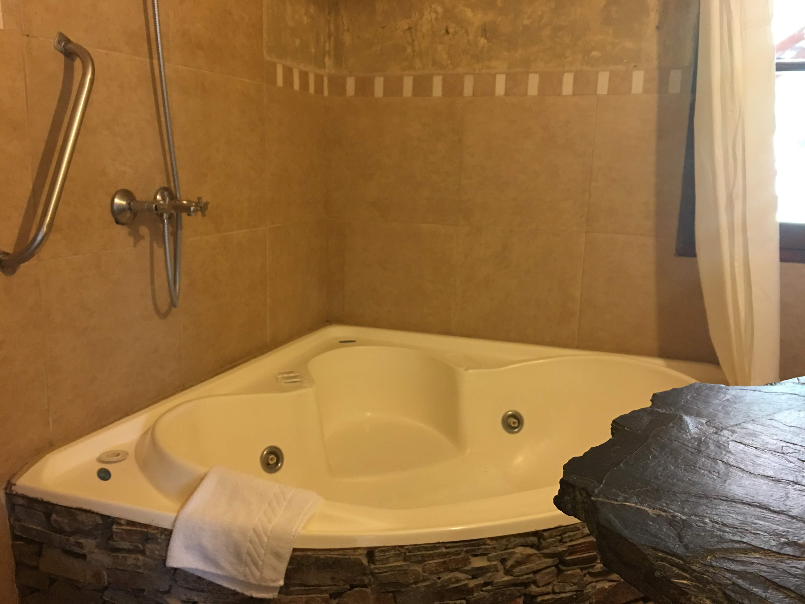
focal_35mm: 29
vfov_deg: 48.2
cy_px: 302
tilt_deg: -10.9
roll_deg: -2.1
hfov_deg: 61.7
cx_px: 402
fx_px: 674
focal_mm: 4.15
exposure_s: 1/10
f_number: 2.2
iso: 80
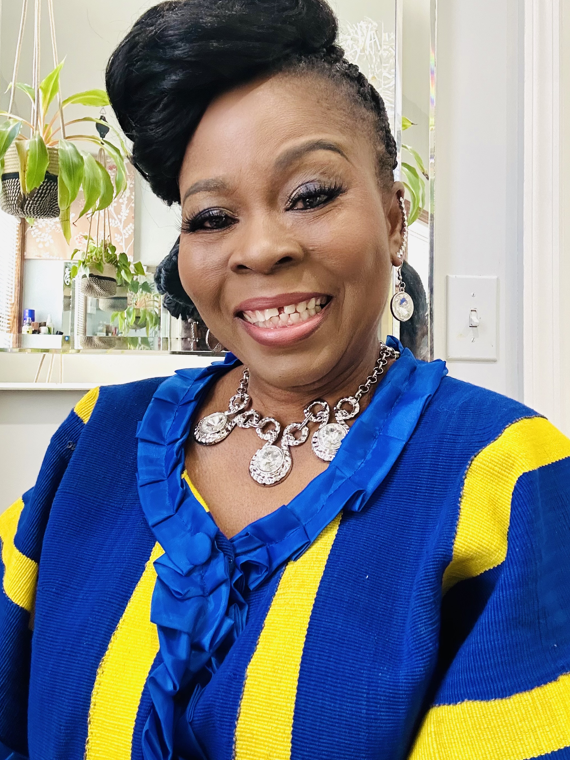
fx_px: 746
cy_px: 353
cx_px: 294
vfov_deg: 53.9
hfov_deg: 41.8
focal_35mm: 34
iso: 320
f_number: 1.9
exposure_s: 1/40
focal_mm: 2.69
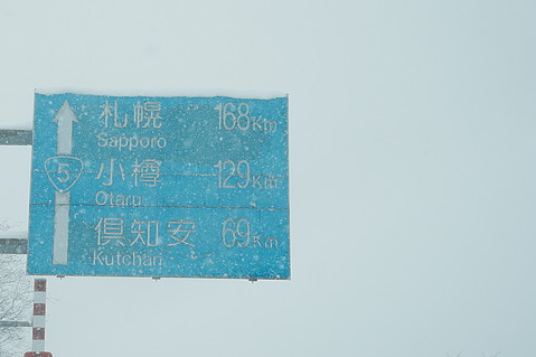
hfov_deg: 19.8
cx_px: 122
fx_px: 1520
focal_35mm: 102
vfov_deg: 13.4
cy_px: 229
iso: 125
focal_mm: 62.7
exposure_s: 1/800
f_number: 5.6
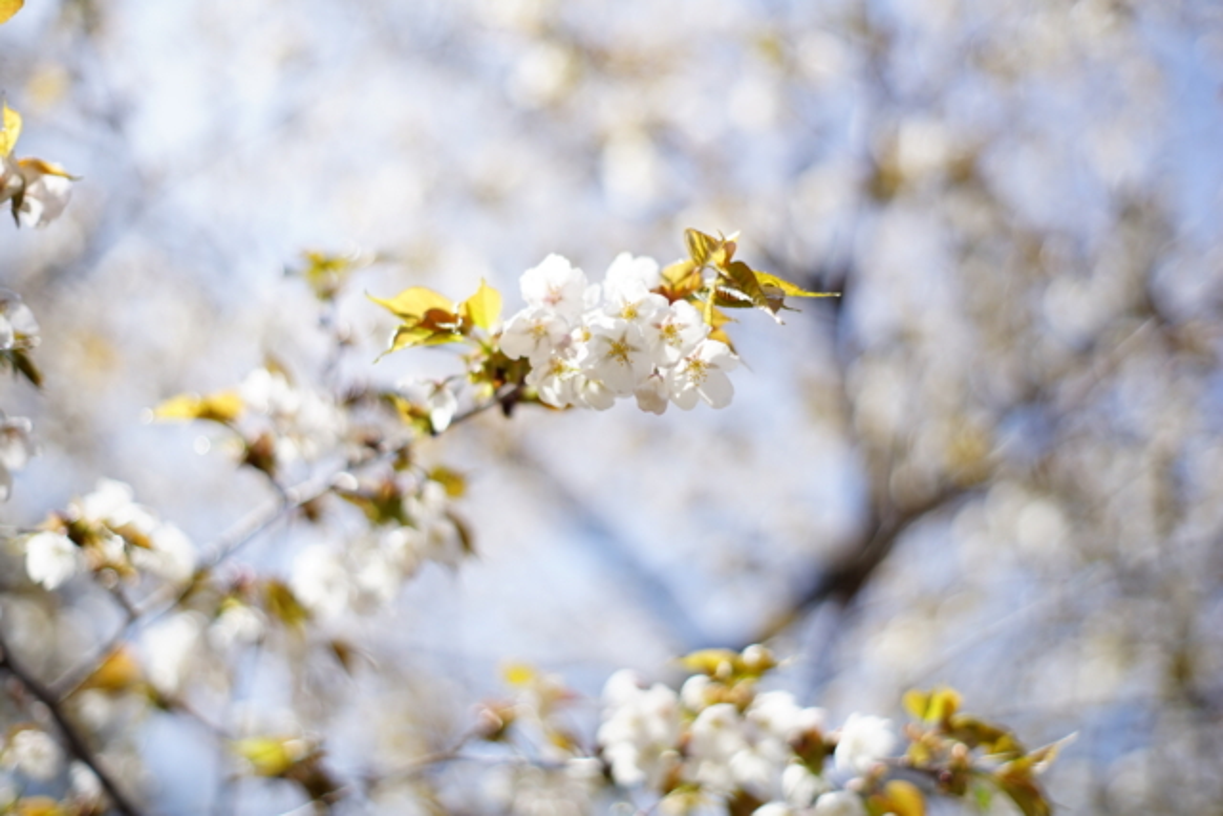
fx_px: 1699
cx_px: 612
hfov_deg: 39.6
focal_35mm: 50
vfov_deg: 27.0
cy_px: 408
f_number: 2
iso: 100
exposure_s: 1/1250
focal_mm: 50
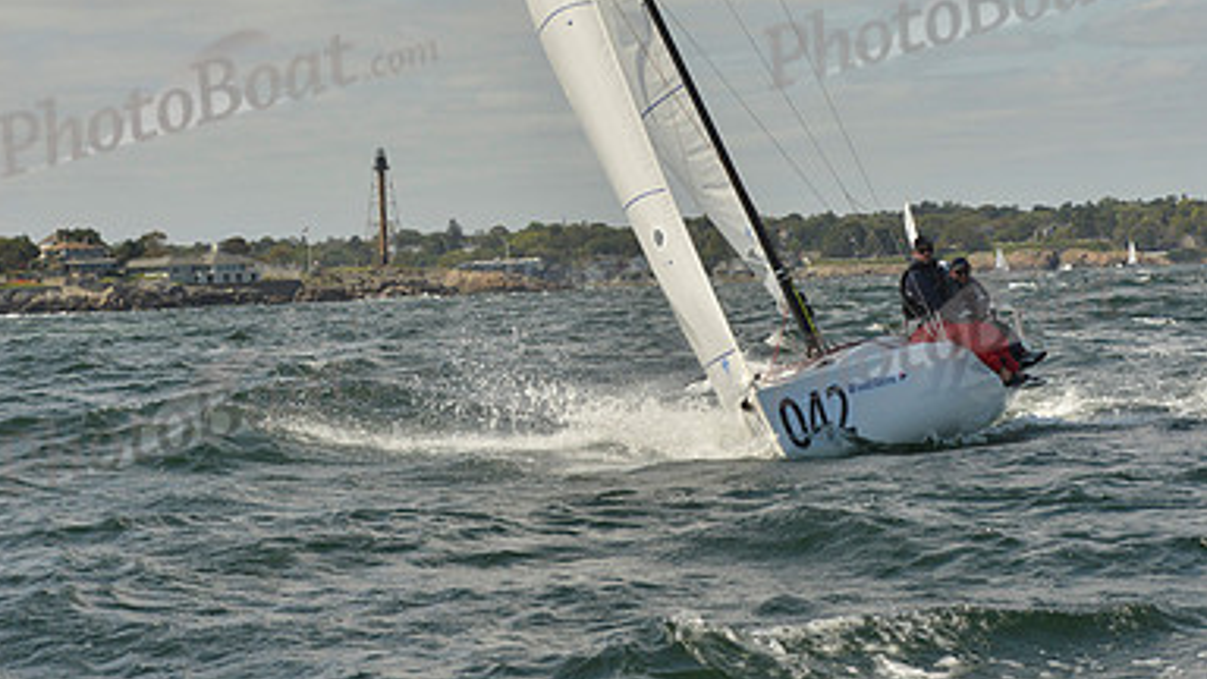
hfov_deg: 15.8
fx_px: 4353
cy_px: -110
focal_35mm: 136
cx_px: 602
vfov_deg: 8.8
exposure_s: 1/1600
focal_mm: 86
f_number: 10
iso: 400
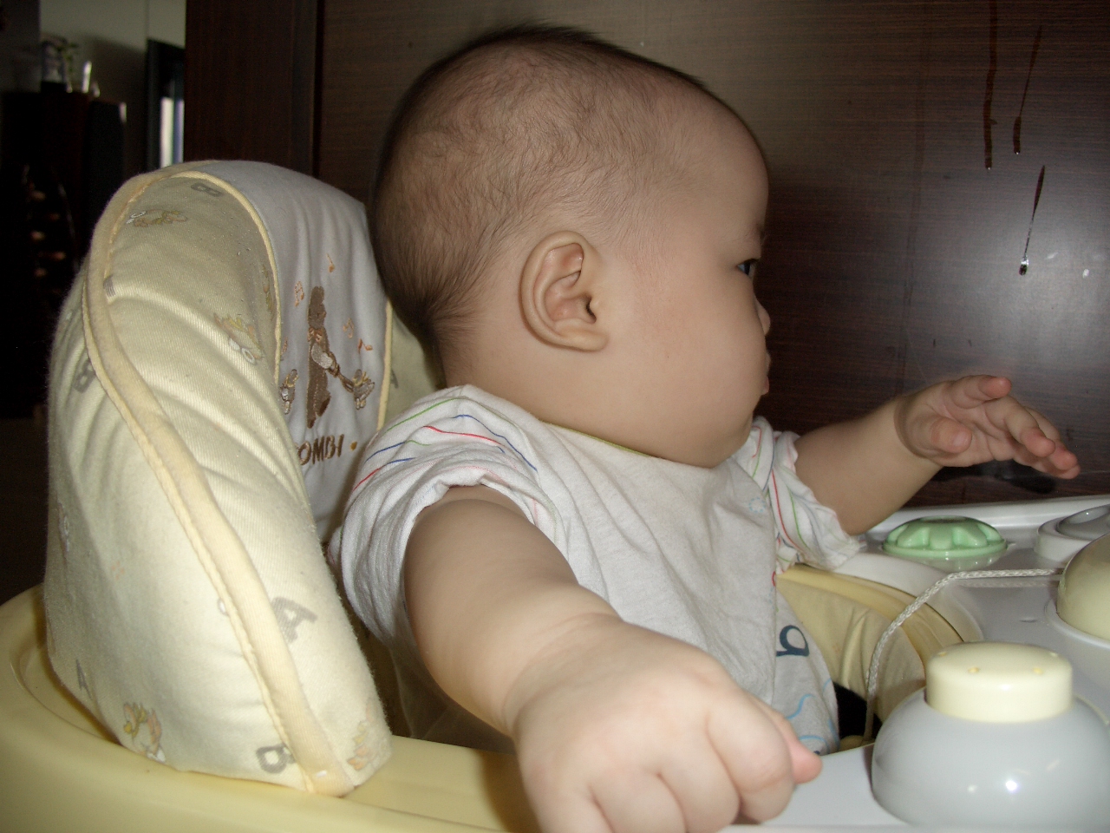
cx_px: 555
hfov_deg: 55.4
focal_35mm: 33
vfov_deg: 42.9
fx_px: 1058
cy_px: 416
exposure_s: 1/60
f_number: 2.8
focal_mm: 7.1
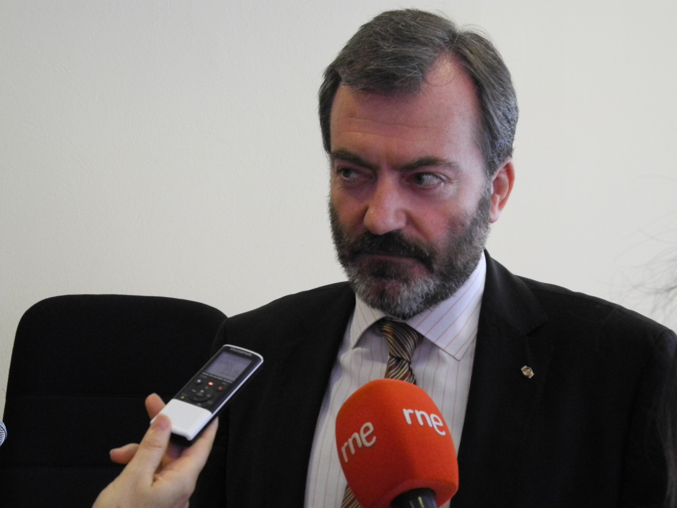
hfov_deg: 25.7
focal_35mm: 76
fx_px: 1486
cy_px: 254
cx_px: 338
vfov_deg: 19.4
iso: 800
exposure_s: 1/56.7
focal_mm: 16.3
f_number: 4
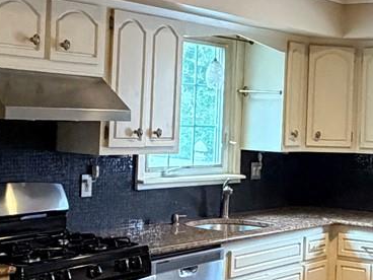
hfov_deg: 24.8
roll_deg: -1.6
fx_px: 840
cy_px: 126
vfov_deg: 18.9
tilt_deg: -0.8
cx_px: 277
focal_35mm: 78
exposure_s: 1/60
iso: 500
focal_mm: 2.22
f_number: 2.2
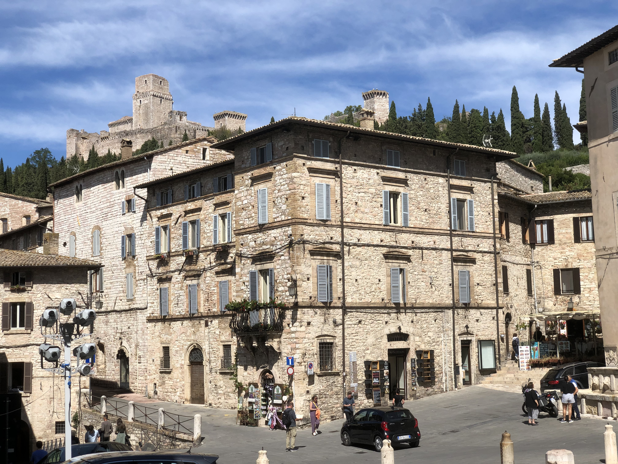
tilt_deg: +7.1
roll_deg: +2.0
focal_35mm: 52
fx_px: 928
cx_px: 309
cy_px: 232
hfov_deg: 36.8
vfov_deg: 28.0
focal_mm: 6
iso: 16
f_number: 2.4
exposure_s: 1/1656
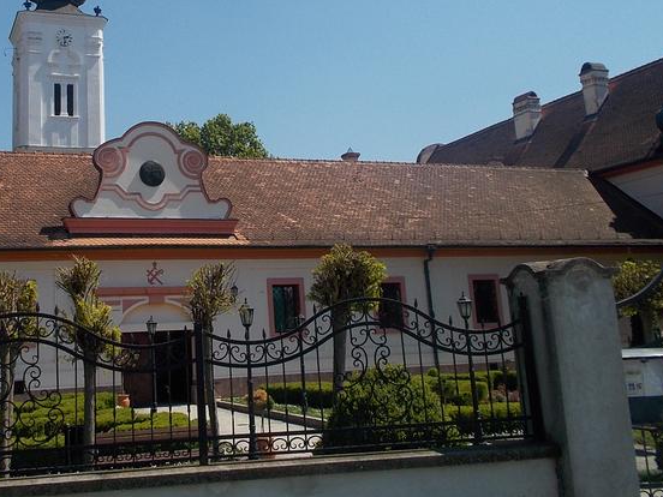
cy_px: 148
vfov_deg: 33.9
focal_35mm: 42
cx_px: 199
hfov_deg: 43.9
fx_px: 804
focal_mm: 4.1
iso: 80
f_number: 3.3
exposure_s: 1/1000
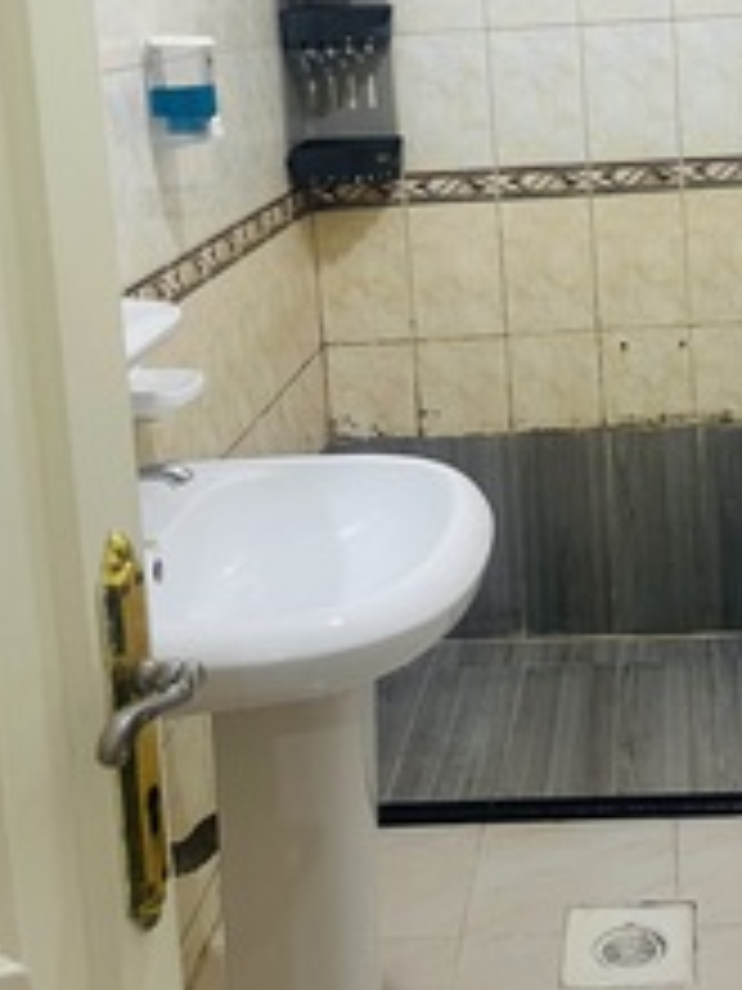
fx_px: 1486
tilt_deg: -5.1
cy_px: 151
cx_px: 659
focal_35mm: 52
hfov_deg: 27.1
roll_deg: +2.9
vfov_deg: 35.2
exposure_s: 1/60
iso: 100
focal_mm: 5.1
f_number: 1.6
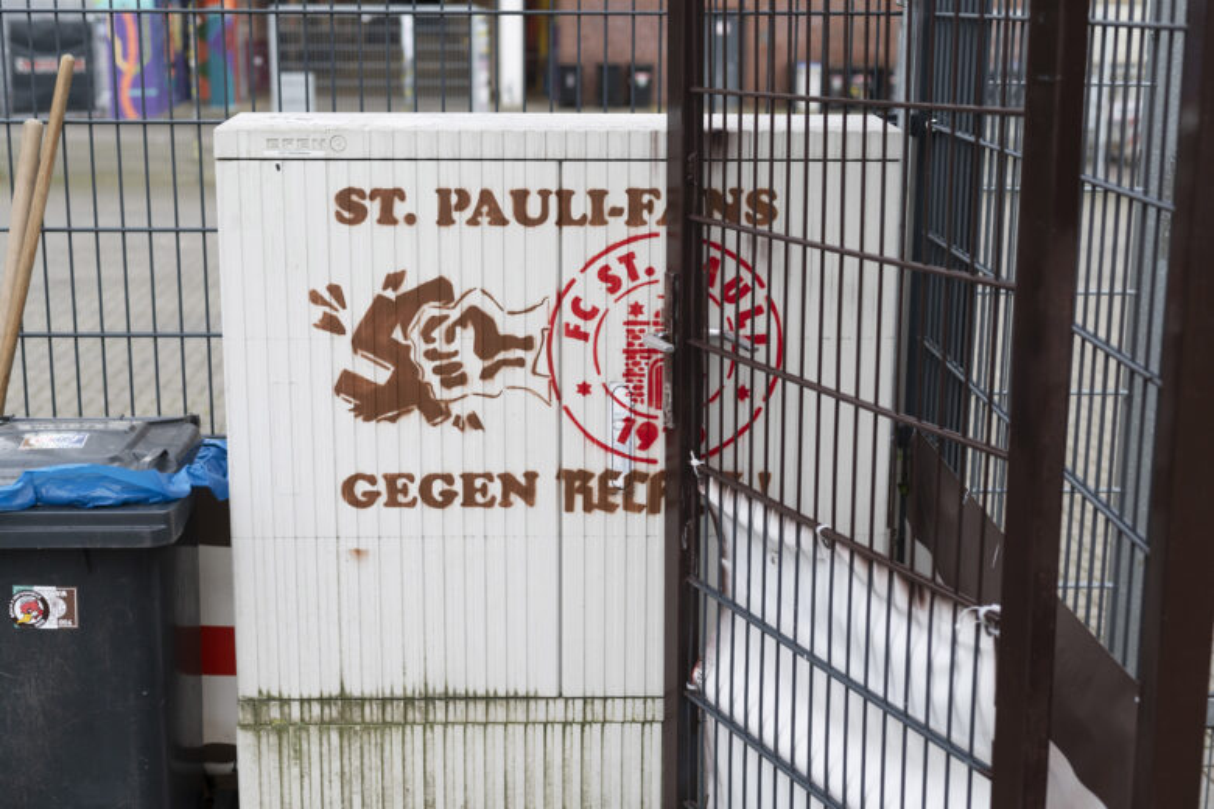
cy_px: 404
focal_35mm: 50
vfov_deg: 27.0
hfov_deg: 39.6
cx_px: 607
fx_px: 1686
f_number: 3.5
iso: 800
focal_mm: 50
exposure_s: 1/640
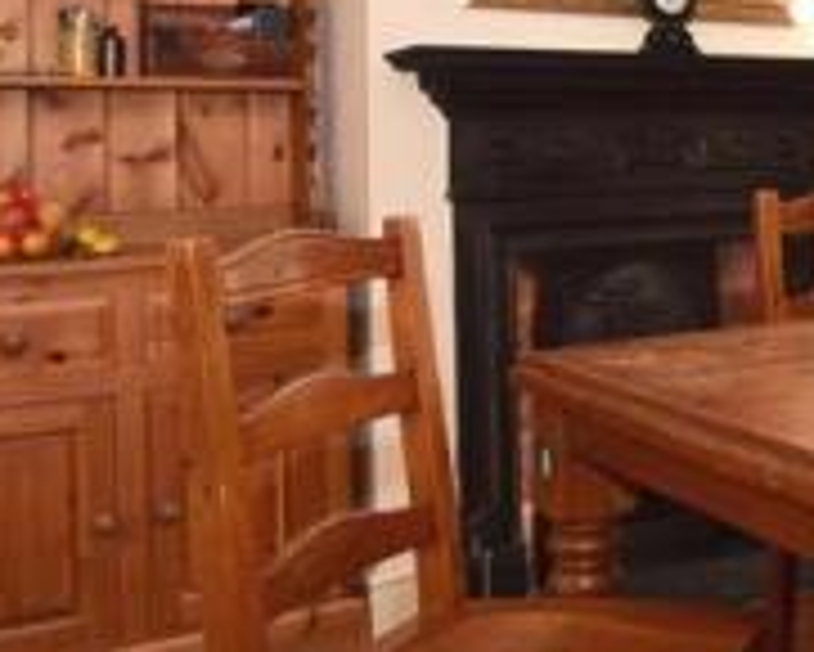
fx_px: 1229
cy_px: 137
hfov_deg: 30.0
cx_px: 1030
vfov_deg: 29.1
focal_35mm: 51
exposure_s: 1/8
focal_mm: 10
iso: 400
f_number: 8
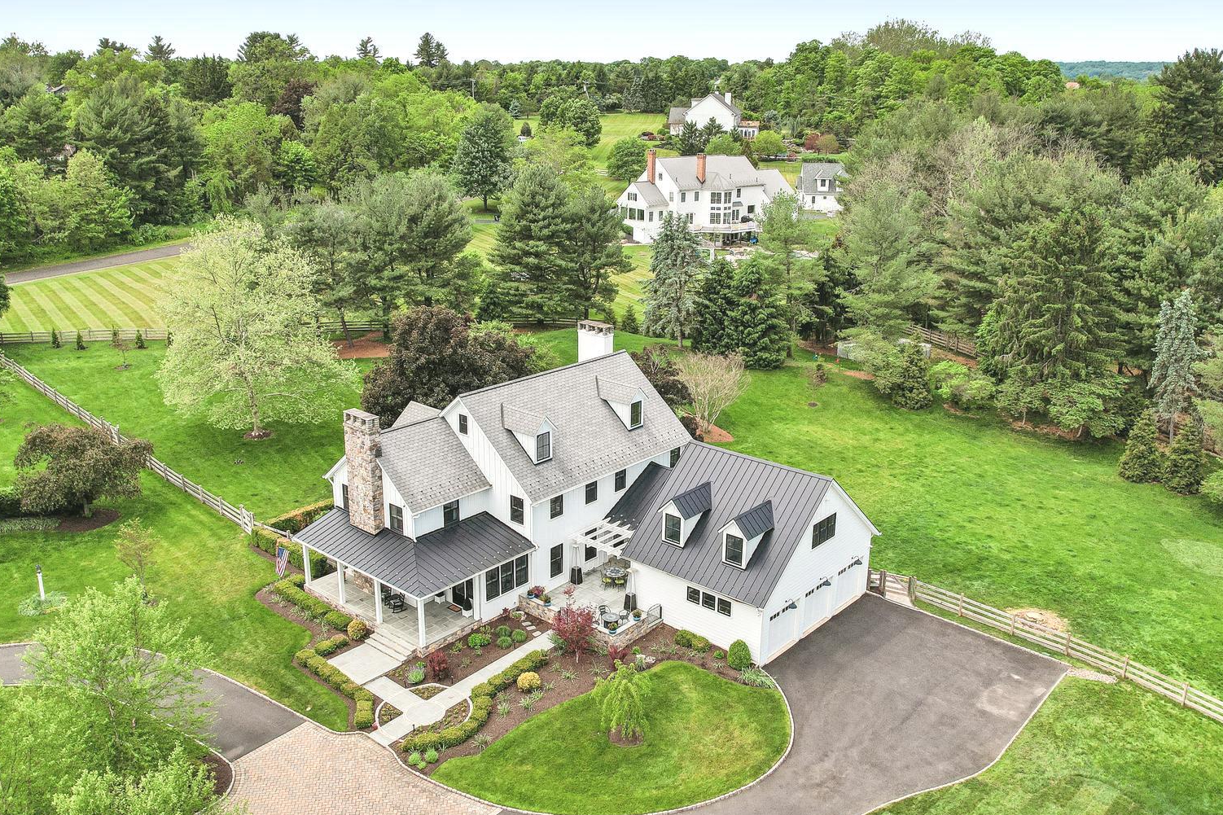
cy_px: 391
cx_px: 604
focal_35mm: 30
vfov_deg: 43.6
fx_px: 1019
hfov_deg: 61.9
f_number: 2.8
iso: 100
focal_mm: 8.4
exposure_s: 1/3000
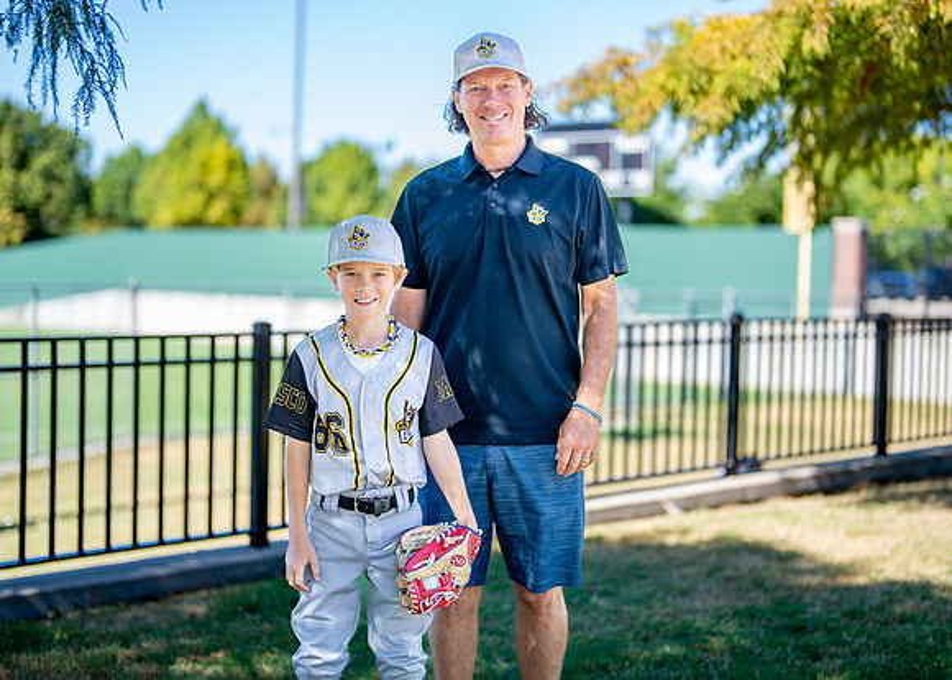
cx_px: 493
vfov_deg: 23.9
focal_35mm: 59
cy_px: 313
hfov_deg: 33.0
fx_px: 1608
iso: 100
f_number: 1.2
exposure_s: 1/2000
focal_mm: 50
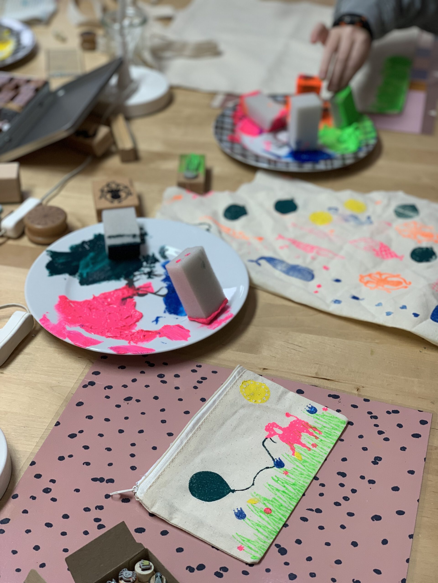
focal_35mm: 52
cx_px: 219
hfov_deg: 28.0
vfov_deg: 36.8
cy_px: 292
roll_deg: -1.6
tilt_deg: -38.0
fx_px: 877
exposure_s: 1/50
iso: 64
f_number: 2.4
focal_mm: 6
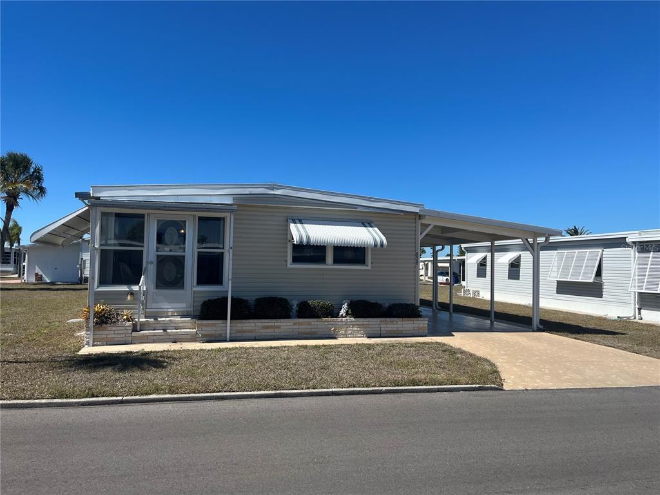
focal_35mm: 26
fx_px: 496
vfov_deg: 53.1
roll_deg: -0.3
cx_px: 330
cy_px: 248
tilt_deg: +2.5
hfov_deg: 67.3
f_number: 1.6
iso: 50
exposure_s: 1/4484
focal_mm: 5.1
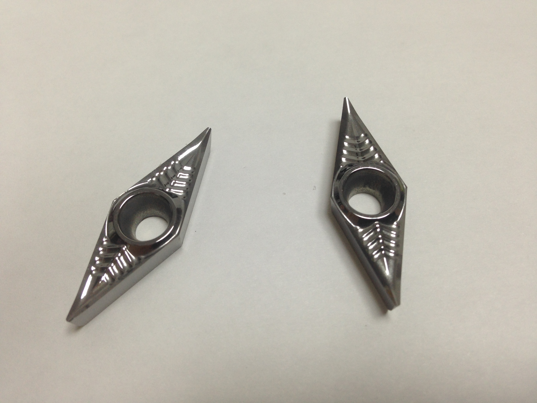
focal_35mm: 33
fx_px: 512
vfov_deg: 42.9
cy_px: 202
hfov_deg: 55.4
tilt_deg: -63.7
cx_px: 268
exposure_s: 1/40
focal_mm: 4.12
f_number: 2.4
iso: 50
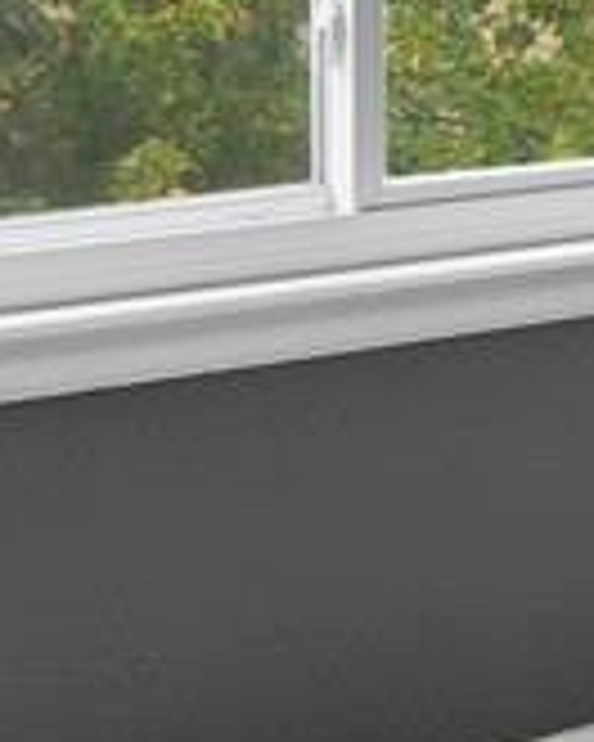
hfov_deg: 8.0
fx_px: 3406
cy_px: -297
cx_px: 2000
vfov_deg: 12.0
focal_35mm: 155
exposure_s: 5
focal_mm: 17
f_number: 8
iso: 250
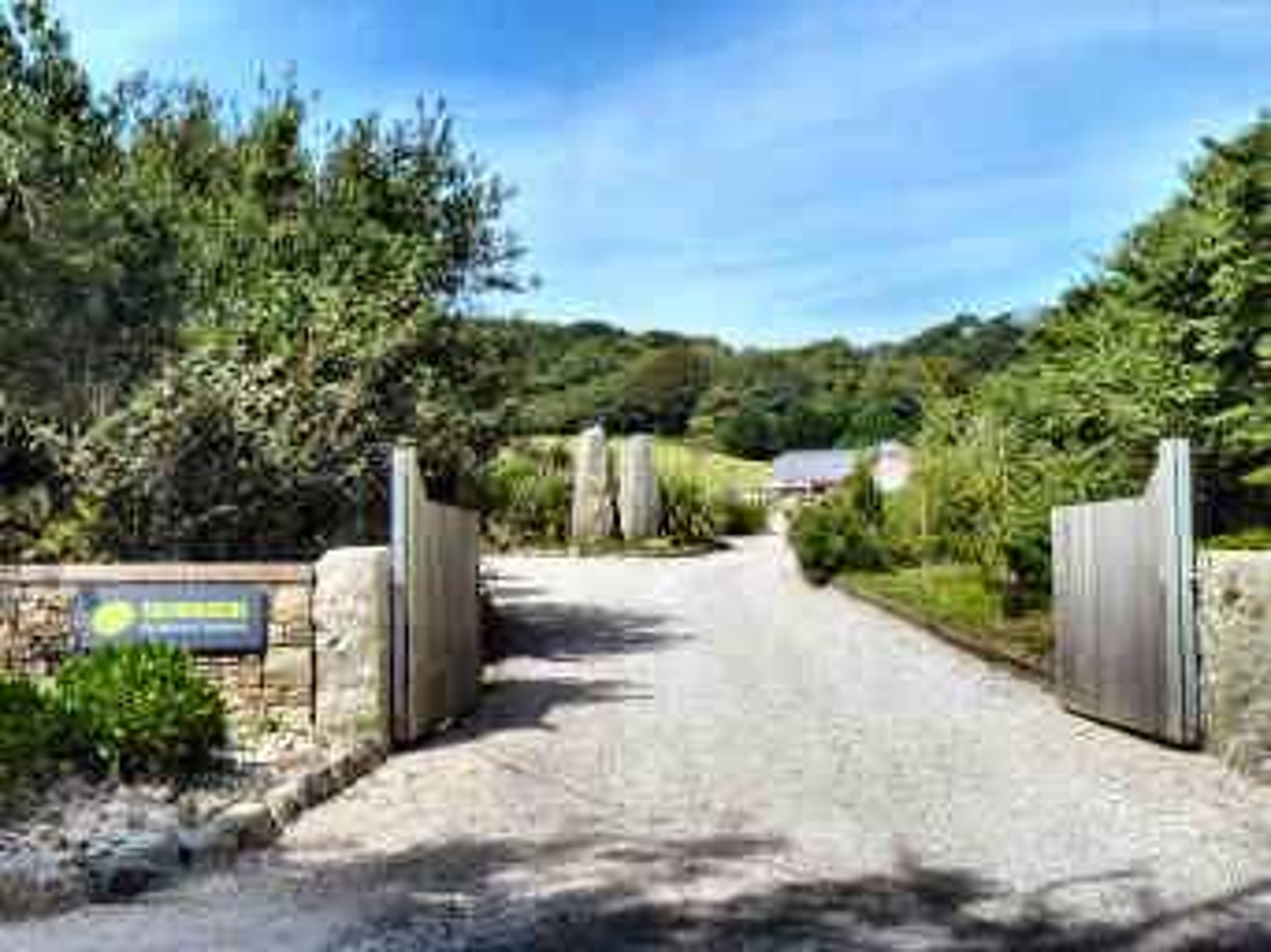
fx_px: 1541
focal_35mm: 42
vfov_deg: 34.3
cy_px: 476
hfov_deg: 44.8
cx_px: 636
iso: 125
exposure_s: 1/320
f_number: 5.6
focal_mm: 7.4
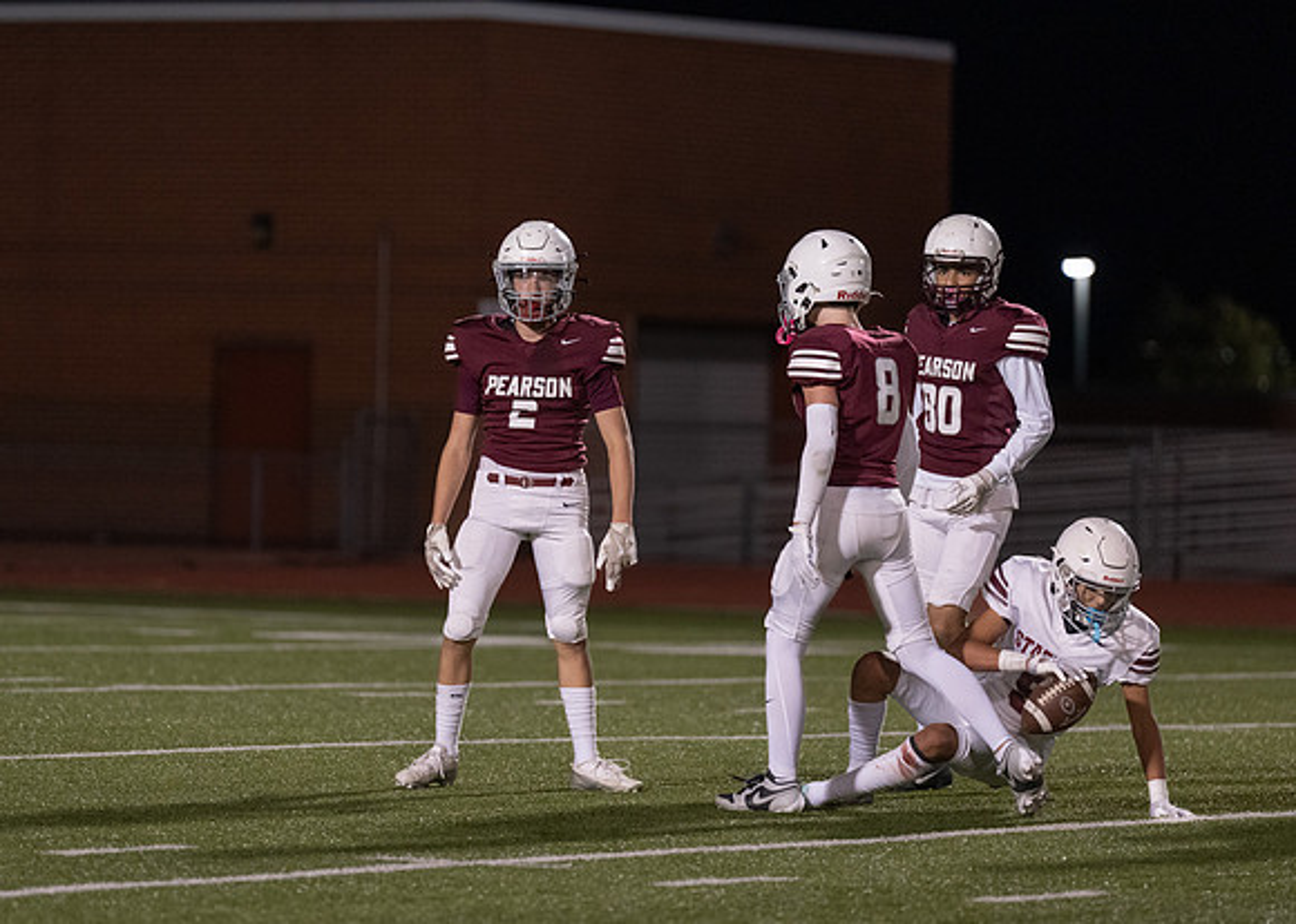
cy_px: 453
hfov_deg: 7.4
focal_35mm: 271
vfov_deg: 5.3
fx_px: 9968
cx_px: 517
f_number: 2.8
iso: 2500
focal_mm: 200
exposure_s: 1/1000
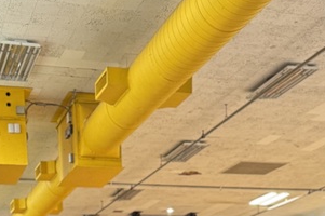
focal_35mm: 85
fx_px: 767
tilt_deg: -4.3
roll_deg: +1.8
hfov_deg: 23.9
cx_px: 141
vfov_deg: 14.1
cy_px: 400
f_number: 1.78
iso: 400
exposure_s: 1/60
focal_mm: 6.76
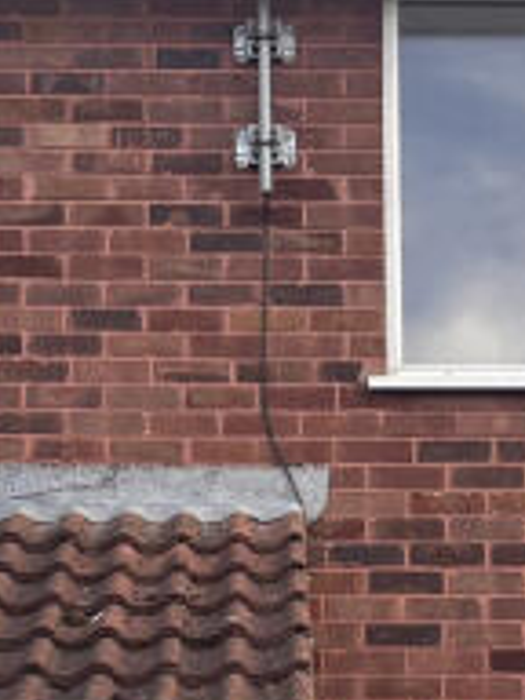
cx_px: 376
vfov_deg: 13.8
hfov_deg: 10.7
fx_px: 2811
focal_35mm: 139
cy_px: 813
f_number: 1.6
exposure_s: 1/448
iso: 50
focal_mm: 5.96
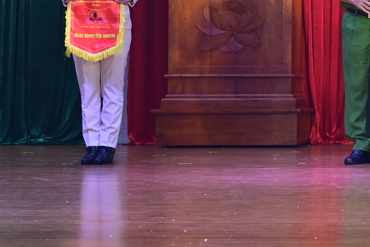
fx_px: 1695
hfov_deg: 11.6
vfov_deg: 8.3
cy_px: -28
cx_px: 652
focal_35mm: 165
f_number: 4
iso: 640
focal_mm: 42
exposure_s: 1/160
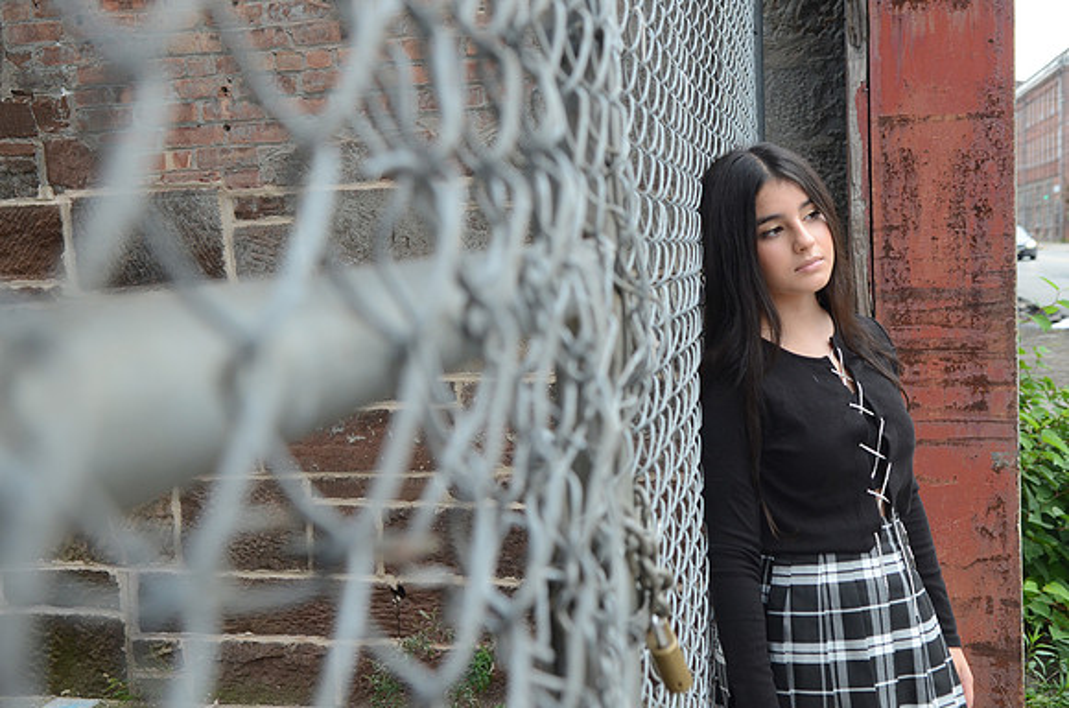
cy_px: 354
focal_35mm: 42
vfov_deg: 31.7
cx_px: 534
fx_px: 1244
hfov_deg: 46.5
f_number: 4.5
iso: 640
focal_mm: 28
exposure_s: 1/100
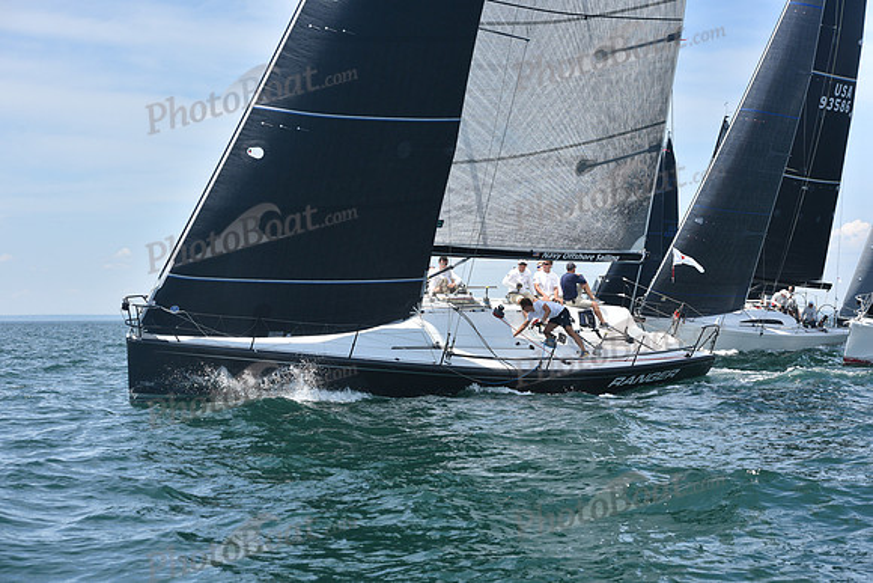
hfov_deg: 28.8
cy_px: 292
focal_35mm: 70
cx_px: 436
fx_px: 1698
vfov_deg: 19.5
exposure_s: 1/800
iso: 320
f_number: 9
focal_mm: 70
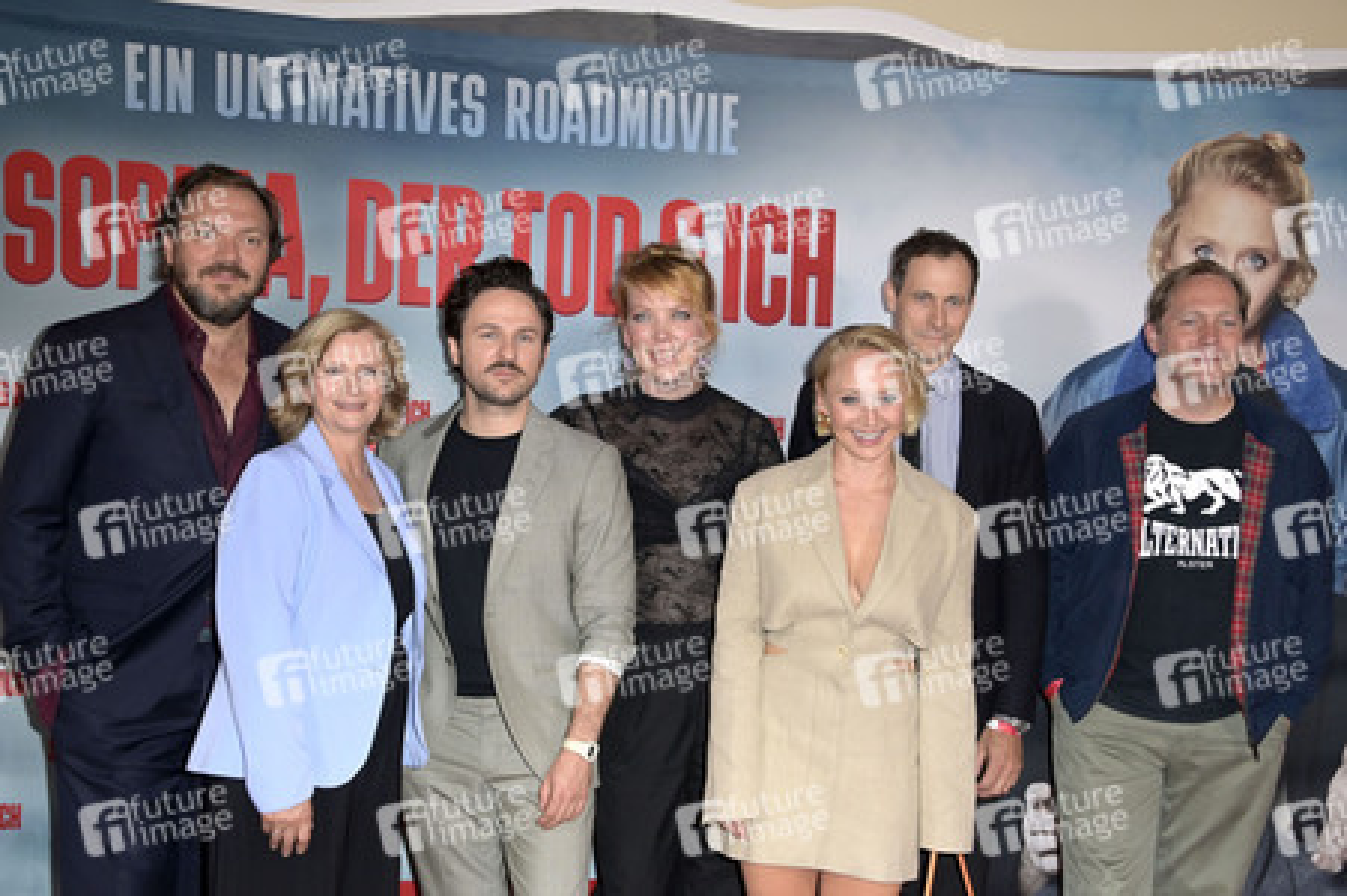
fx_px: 1645
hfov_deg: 44.5
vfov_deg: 30.5
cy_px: 448
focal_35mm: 44
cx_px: 674
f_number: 6.3
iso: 2000
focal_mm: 44
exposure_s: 1/250
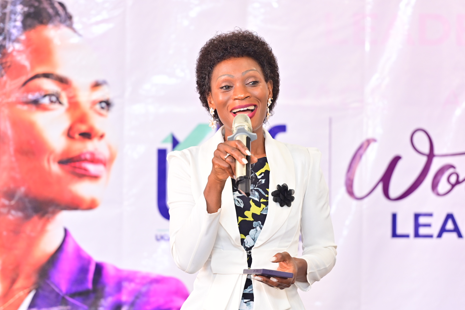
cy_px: 158
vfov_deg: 6.4
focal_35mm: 214
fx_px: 2764
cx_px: 243
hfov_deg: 9.6
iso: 1000
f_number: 2.8
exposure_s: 1/160
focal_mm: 200
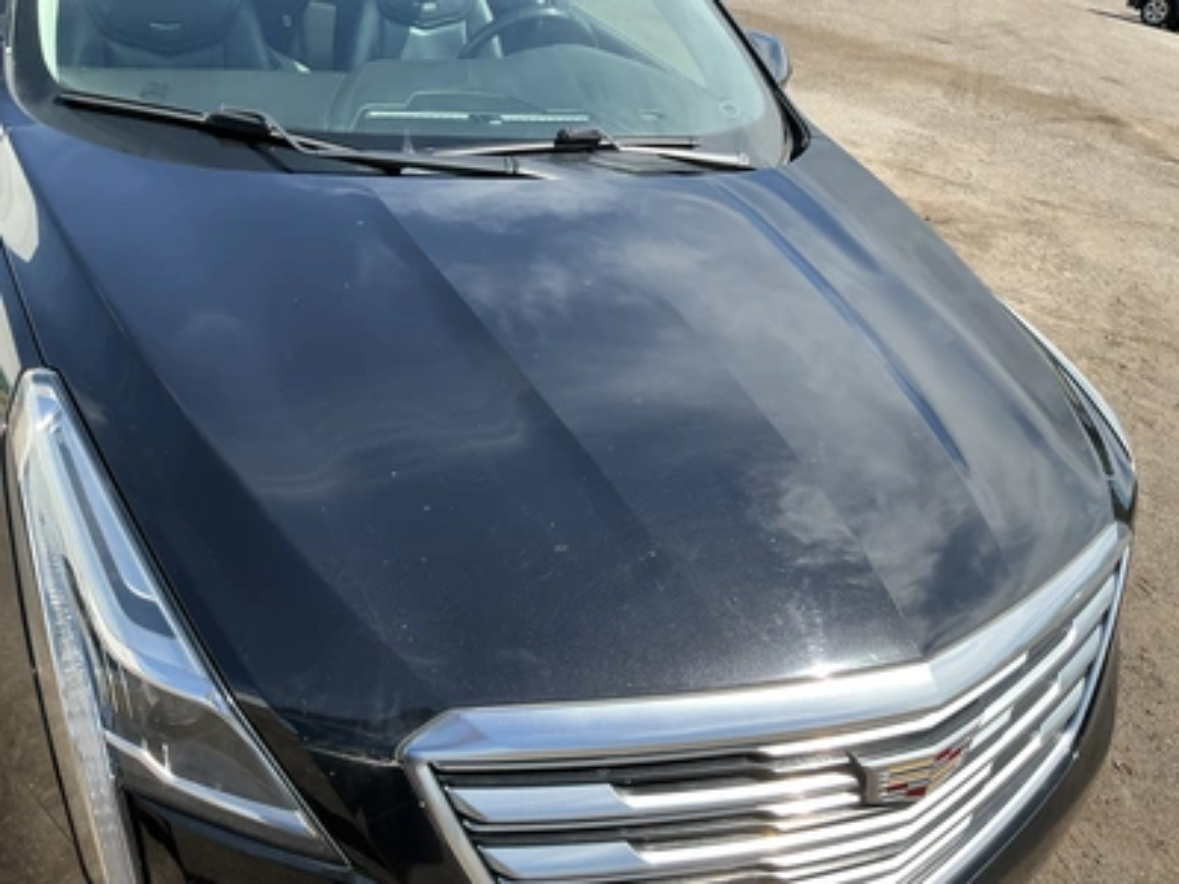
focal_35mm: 28
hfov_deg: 63.4
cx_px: 590
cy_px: 442
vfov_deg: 49.7
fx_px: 954
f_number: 1.8
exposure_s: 1/709
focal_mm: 3
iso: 25
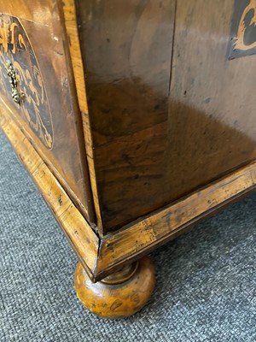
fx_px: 247
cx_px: 128
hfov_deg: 54.9
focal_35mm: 25
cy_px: 171
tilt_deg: -37.1
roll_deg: +2.7
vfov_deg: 69.4
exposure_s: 1/25
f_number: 1.6
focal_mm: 5.1
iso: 500
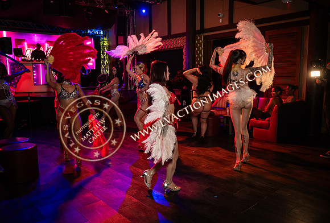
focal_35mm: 30
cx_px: 161
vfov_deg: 44.4
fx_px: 273
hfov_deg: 62.3
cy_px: 112
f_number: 2.8
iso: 1250
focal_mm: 29
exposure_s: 1/100
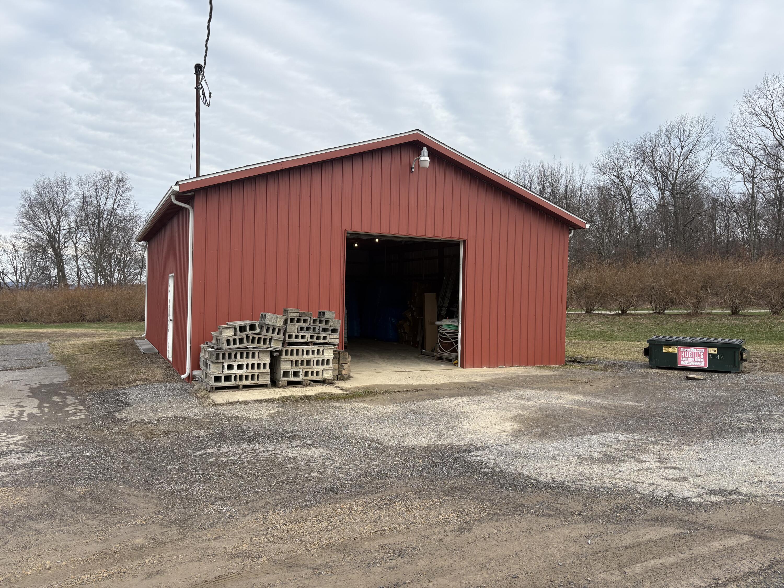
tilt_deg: -0.5
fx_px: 589
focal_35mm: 26
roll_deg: -0.9
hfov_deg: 67.3
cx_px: 392
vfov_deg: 53.1
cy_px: 294
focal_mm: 5.96
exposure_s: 1/1667
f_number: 1.6
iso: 50
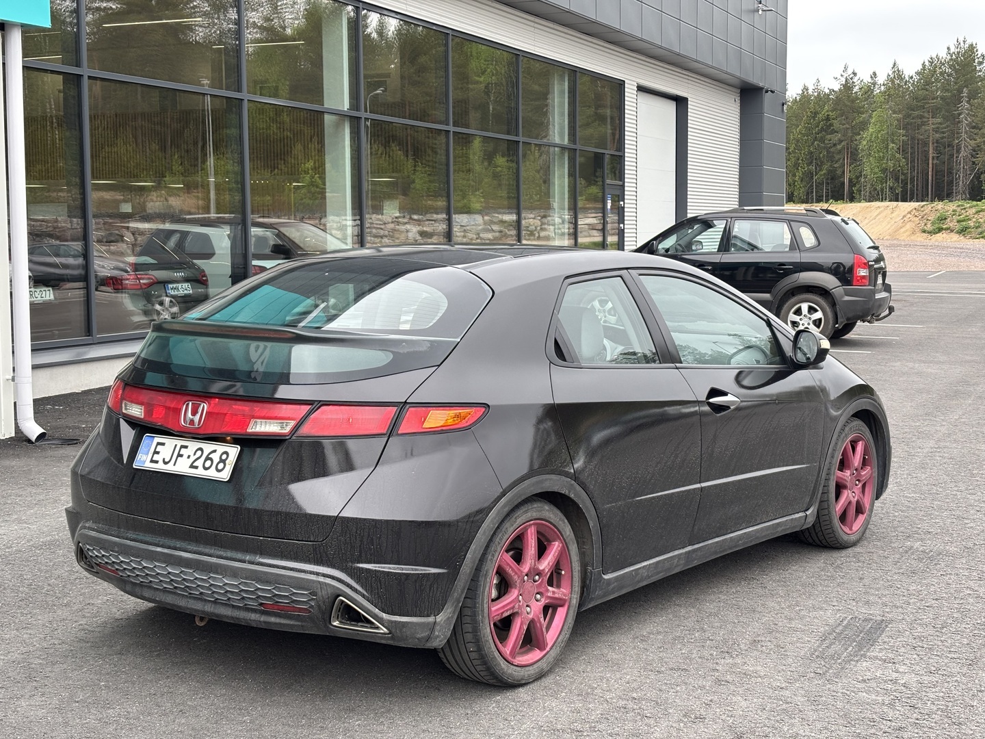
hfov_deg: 36.8
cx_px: 492
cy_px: 370
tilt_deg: -4.0
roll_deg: +1.5
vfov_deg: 28.0
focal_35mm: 52
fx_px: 1480
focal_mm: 5.96
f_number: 1.6
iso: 32
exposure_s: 1/336
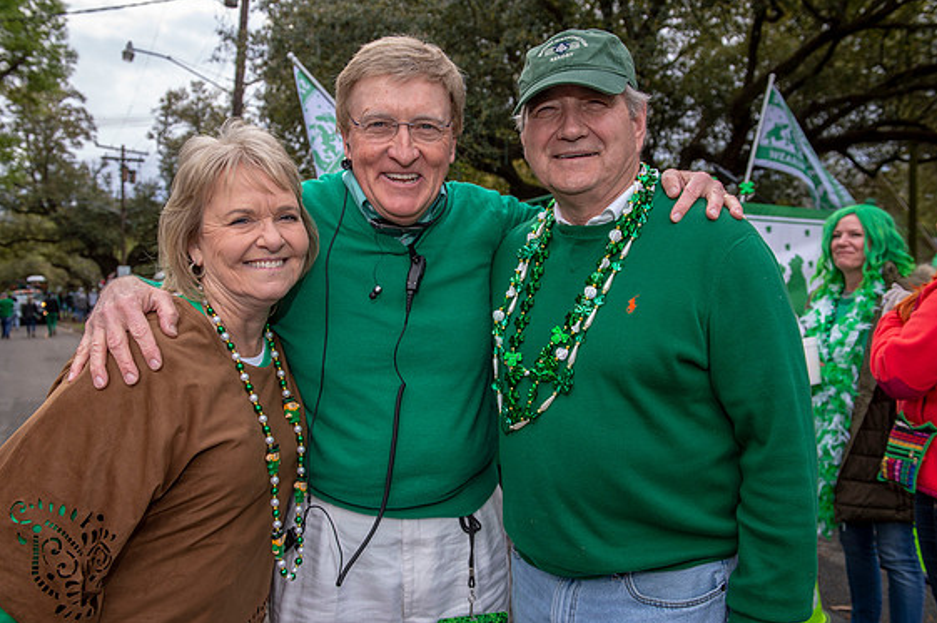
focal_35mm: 30
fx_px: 780
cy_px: 306
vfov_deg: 43.5
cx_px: 458
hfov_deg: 62.0
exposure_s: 1/250
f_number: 5.6
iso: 400
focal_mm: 29
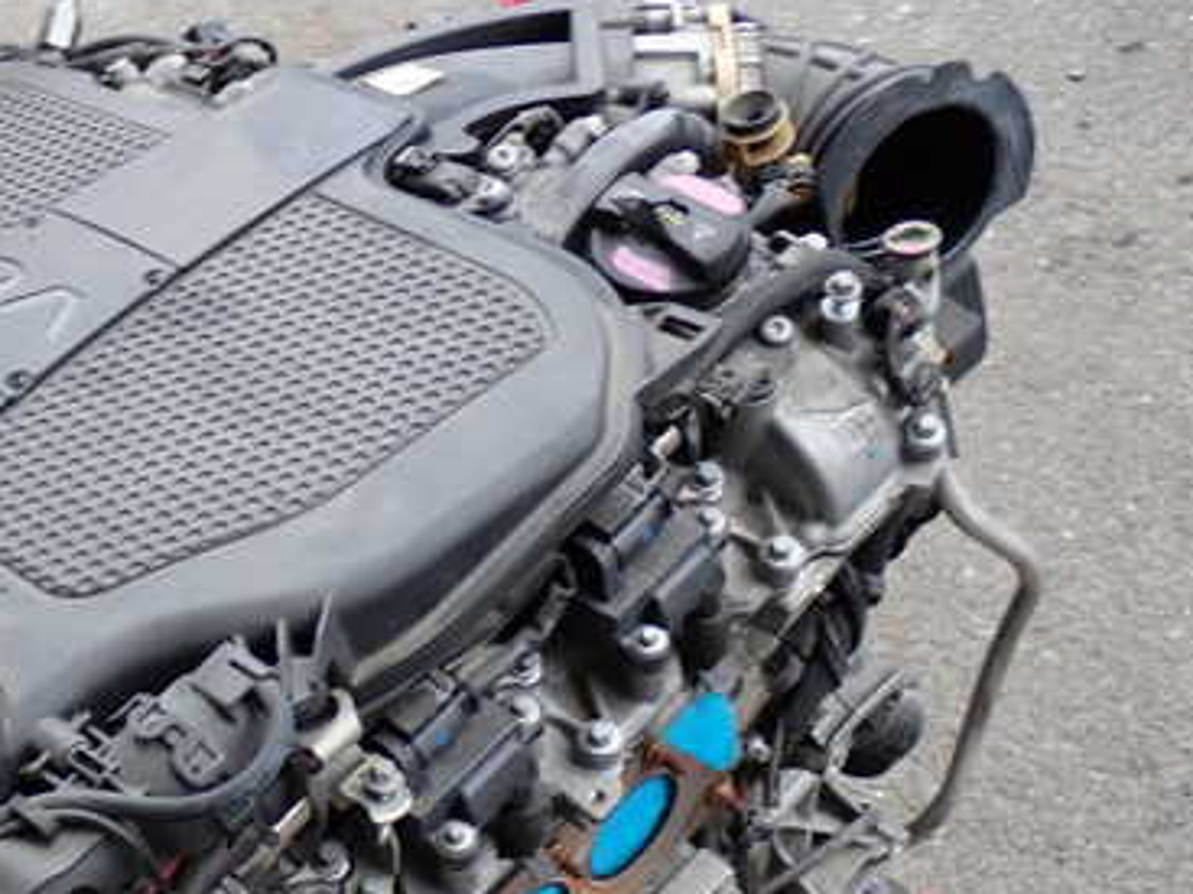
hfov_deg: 26.6
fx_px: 2481
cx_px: 267
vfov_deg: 20.3
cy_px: 618
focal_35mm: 72
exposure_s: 1/50
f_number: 2.9
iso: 200
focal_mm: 7.84
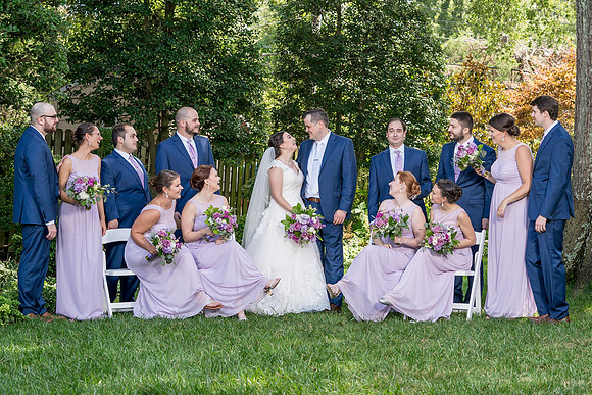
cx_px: 314
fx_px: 1324
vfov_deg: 17.0
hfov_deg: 25.2
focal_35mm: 80
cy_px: 188
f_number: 6.3
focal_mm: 75
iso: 200
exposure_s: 1/200
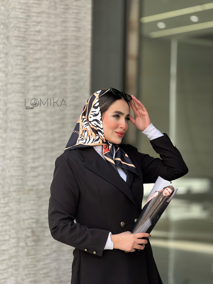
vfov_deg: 25.3
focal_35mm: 77
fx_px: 632
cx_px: 106
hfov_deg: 19.1
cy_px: 142
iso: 40
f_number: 2.8
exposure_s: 1/121
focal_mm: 9
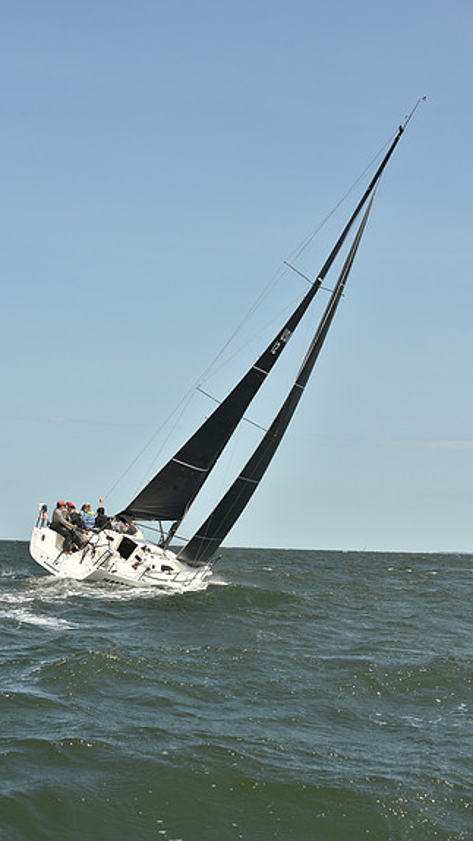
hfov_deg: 16.3
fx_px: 1652
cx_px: 203
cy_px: 423
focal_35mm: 74
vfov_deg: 28.6
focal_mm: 70
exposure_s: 1/800
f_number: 9
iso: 250
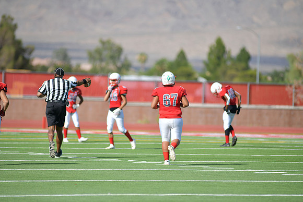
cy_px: 101
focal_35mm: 300
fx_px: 2525
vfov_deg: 4.6
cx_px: 152
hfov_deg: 6.9
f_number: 3.5
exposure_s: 1/2000
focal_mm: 300
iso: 90
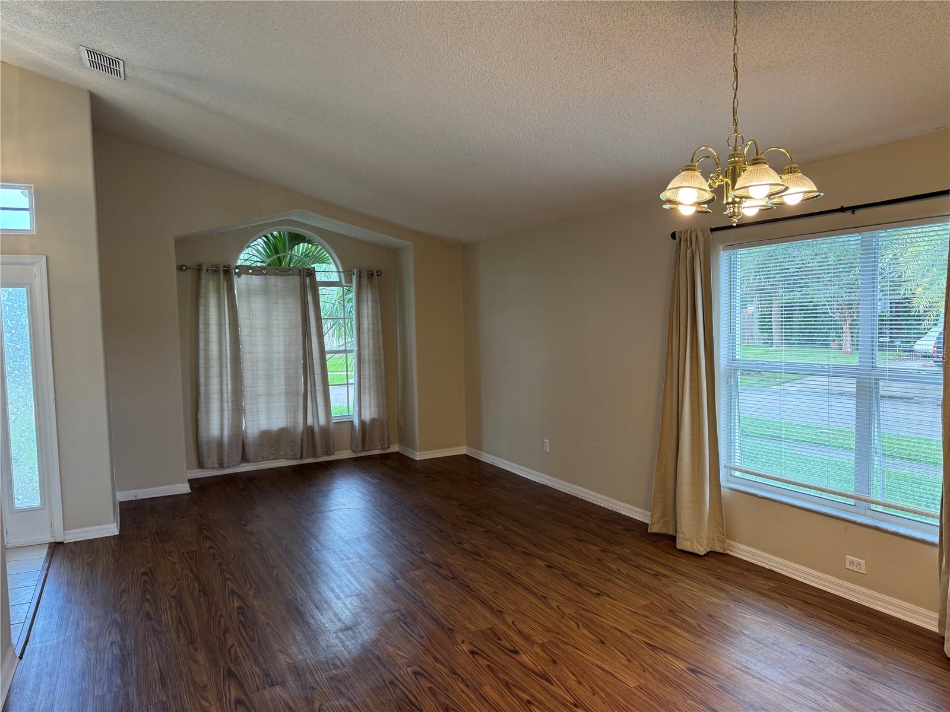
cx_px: 475
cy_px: 356
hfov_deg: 71.6
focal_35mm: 24
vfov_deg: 56.8
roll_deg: +0.7
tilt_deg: -4.3
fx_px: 659
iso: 160
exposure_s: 1/120
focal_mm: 6.76
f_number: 1.78
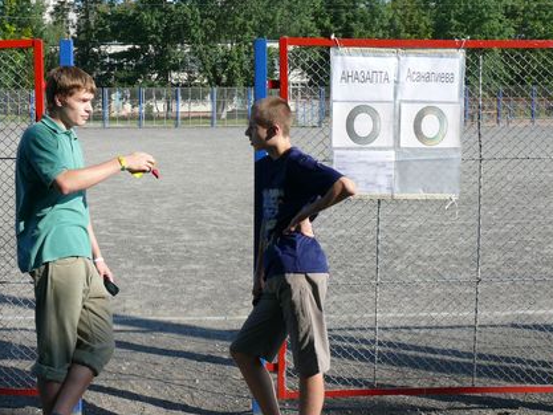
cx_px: 195
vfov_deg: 30.7
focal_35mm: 47
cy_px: 143
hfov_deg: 40.0
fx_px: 751
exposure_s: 1/320
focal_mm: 7.4
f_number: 5.6
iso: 100
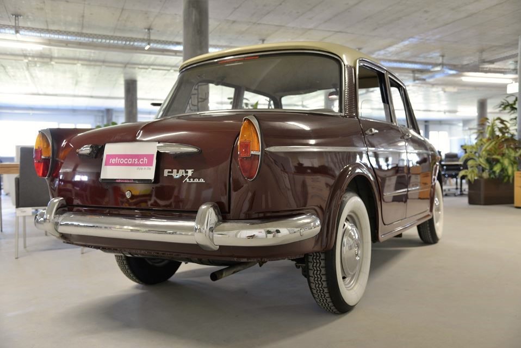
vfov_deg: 38.9
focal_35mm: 34
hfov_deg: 55.8
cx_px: 260
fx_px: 492
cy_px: 174
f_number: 4
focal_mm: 34
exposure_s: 1/30
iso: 800
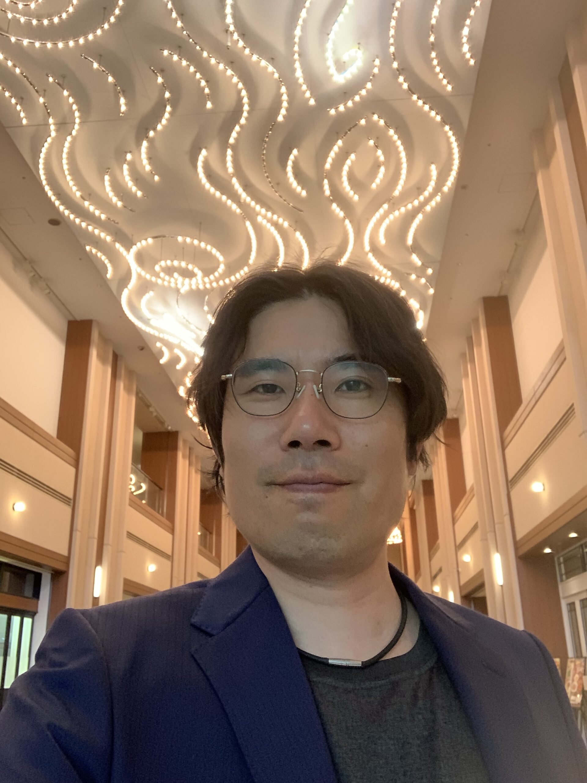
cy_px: 392
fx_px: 724
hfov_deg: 44.2
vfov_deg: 56.8
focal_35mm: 32
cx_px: 294
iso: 320
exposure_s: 1/31
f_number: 2.2
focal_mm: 2.87
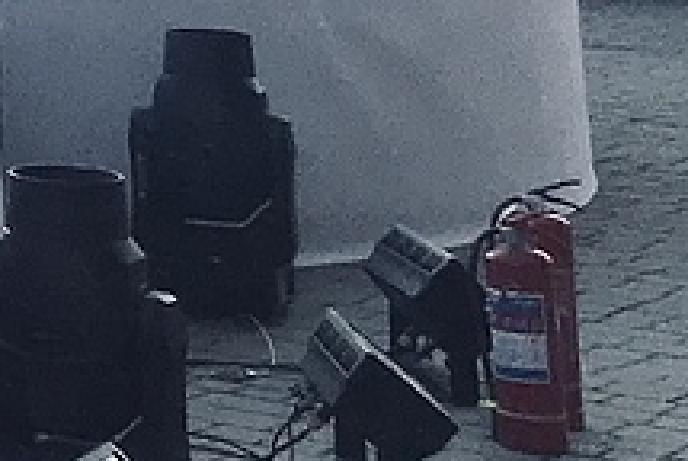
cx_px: -912
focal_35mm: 173
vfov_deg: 7.2
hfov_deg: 10.4
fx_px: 3311
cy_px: -842
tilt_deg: +8.7
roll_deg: -0.6
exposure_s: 1/1842
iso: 20
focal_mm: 3.99
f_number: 1.8
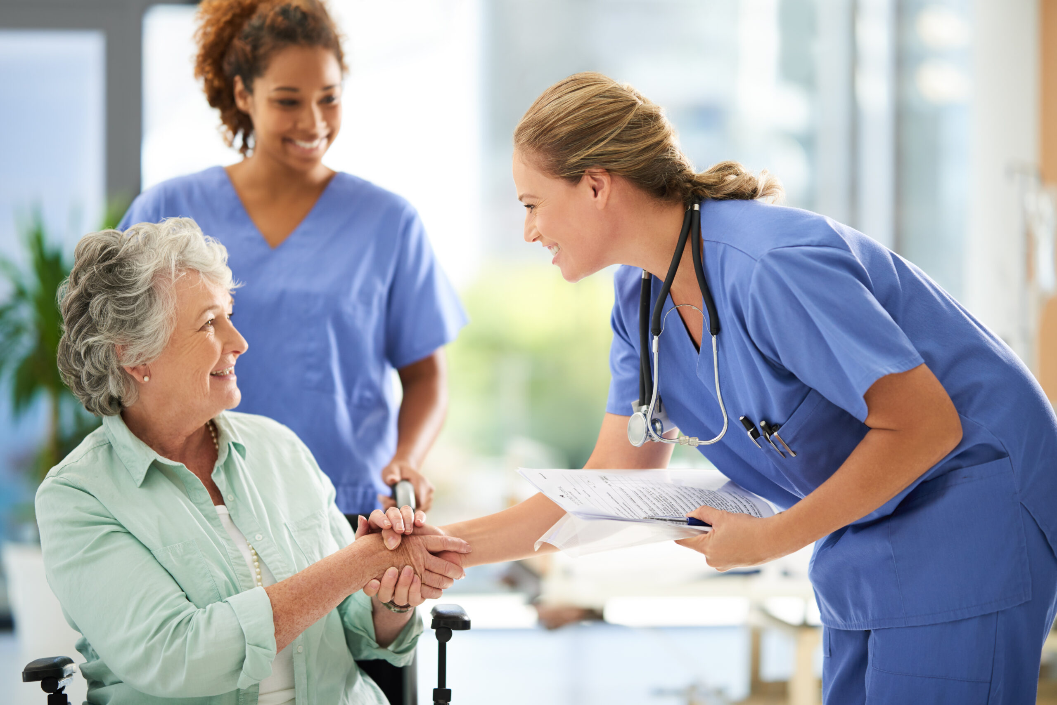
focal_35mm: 85
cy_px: 352
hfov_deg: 23.9
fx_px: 2497
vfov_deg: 16.1
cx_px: 528
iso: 200
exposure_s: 1/640
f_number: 1.4
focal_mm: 85
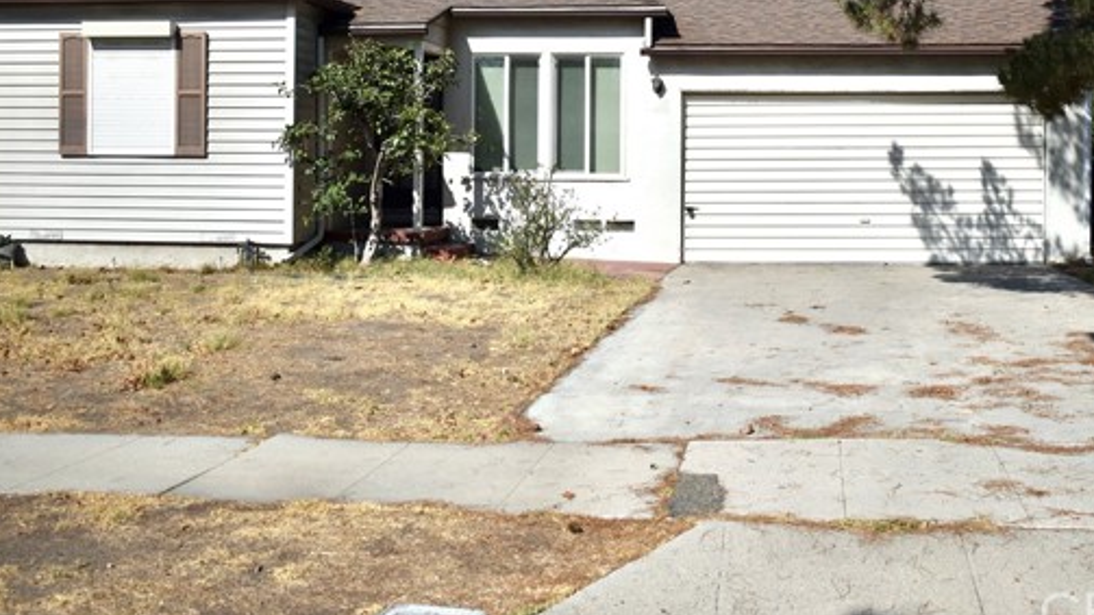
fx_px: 1392
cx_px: 642
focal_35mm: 48
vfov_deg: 24.7
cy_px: 180
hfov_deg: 42.7
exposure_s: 1/4000
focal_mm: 24
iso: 160
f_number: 3.8
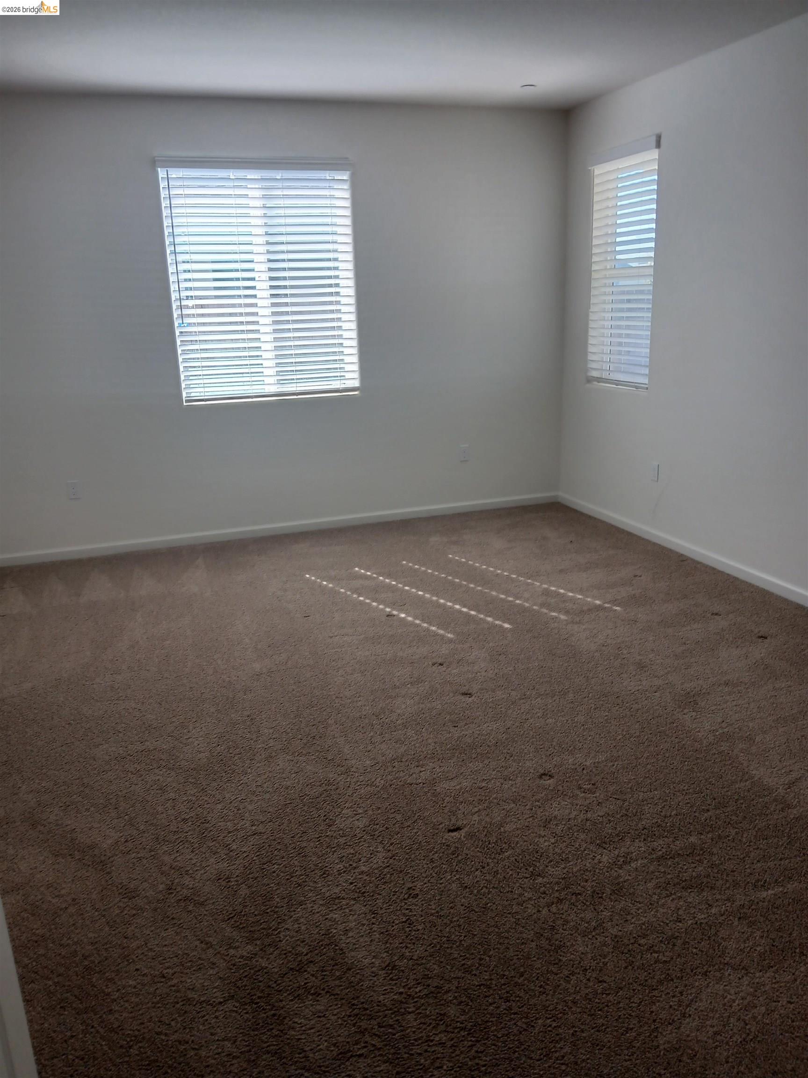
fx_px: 809
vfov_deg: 67.3
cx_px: 404
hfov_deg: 53.1
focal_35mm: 26
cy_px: 539
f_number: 1.8
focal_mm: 3.98
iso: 40
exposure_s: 1/60
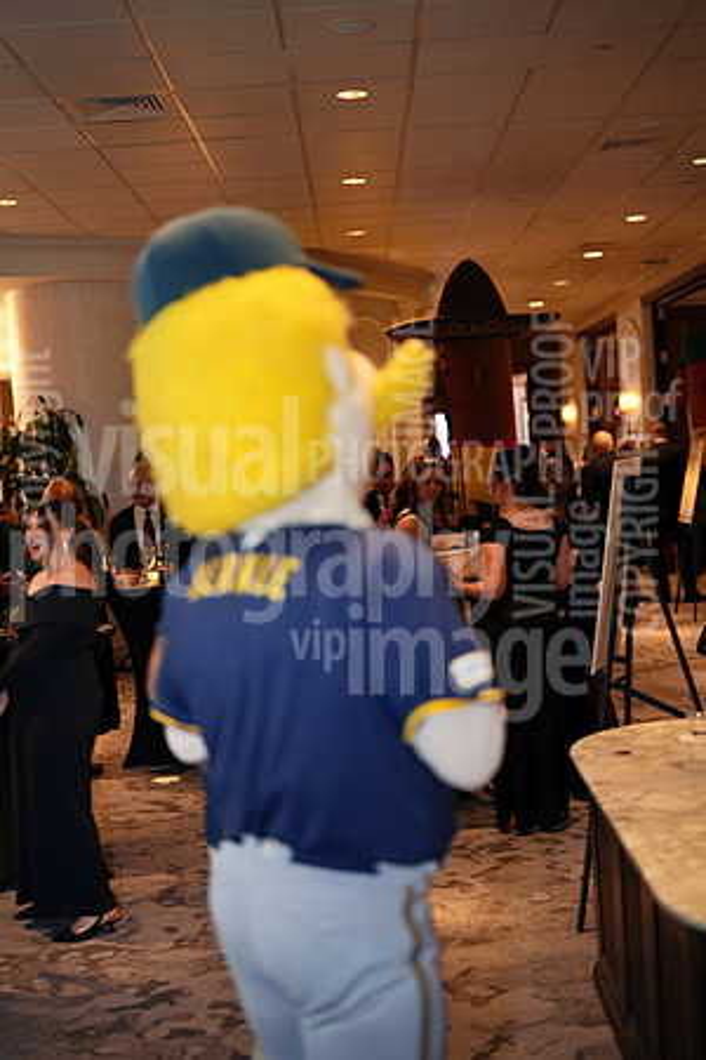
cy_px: 530
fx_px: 1471
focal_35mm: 50
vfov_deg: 39.6
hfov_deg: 27.0
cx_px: 353
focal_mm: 50
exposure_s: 1/80
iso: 500
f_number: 1.4
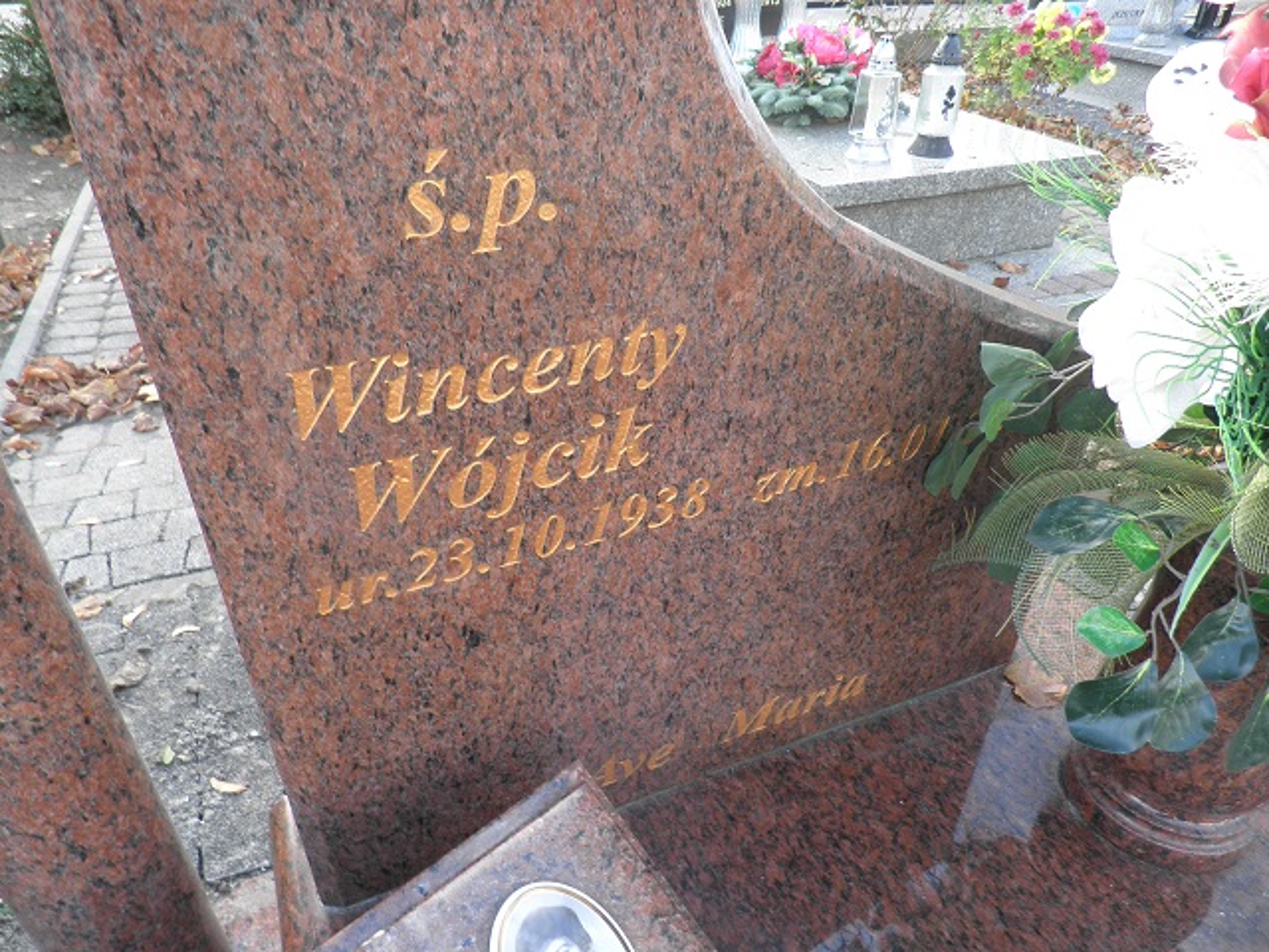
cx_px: 634
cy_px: 476
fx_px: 880
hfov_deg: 71.6
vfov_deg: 56.8
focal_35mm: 24
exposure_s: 1/30
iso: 64
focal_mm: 4.3
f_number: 3.3
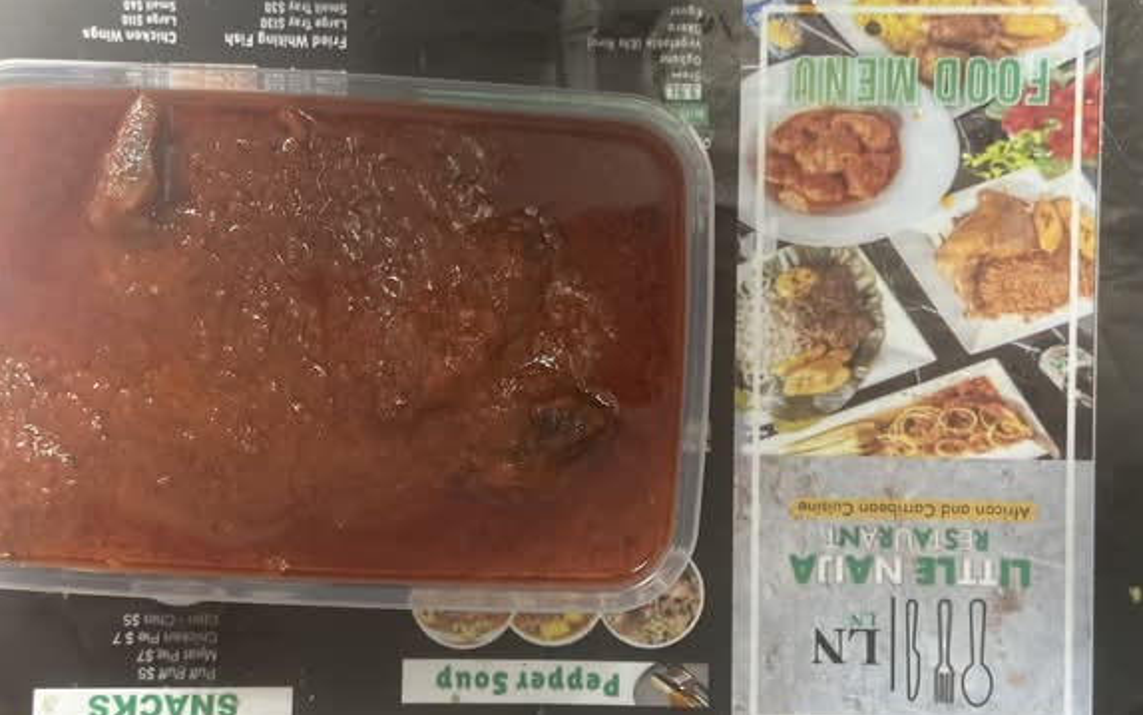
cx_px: 566
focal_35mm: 52
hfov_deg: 38.9
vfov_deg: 24.9
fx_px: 1620
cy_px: 337
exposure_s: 1/30
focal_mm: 6.86
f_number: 1.78
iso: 400
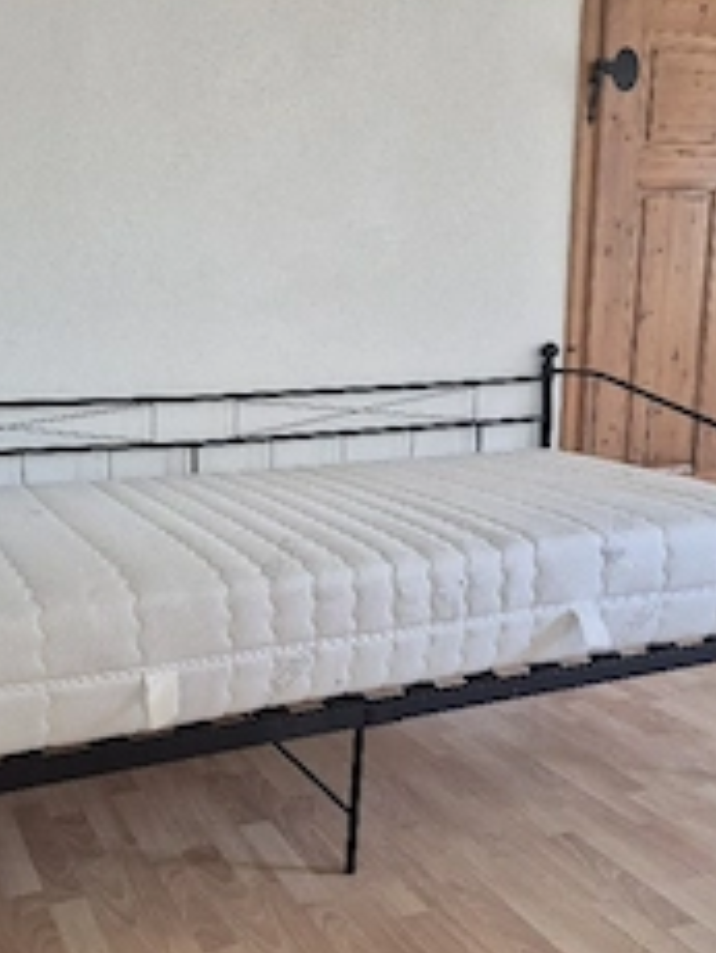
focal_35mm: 40
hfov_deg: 35.8
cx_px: 257
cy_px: 506
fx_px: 1101
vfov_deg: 46.7
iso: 125
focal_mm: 5.4
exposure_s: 1/182
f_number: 1.8
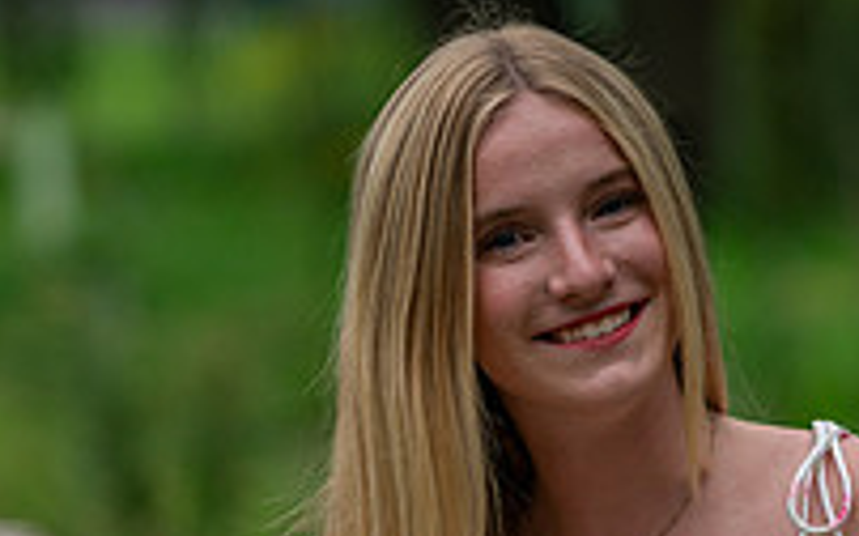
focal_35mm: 396
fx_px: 9265
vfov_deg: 3.3
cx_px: 591
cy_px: 808
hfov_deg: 5.3
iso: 160
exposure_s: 1/200
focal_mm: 174
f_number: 4
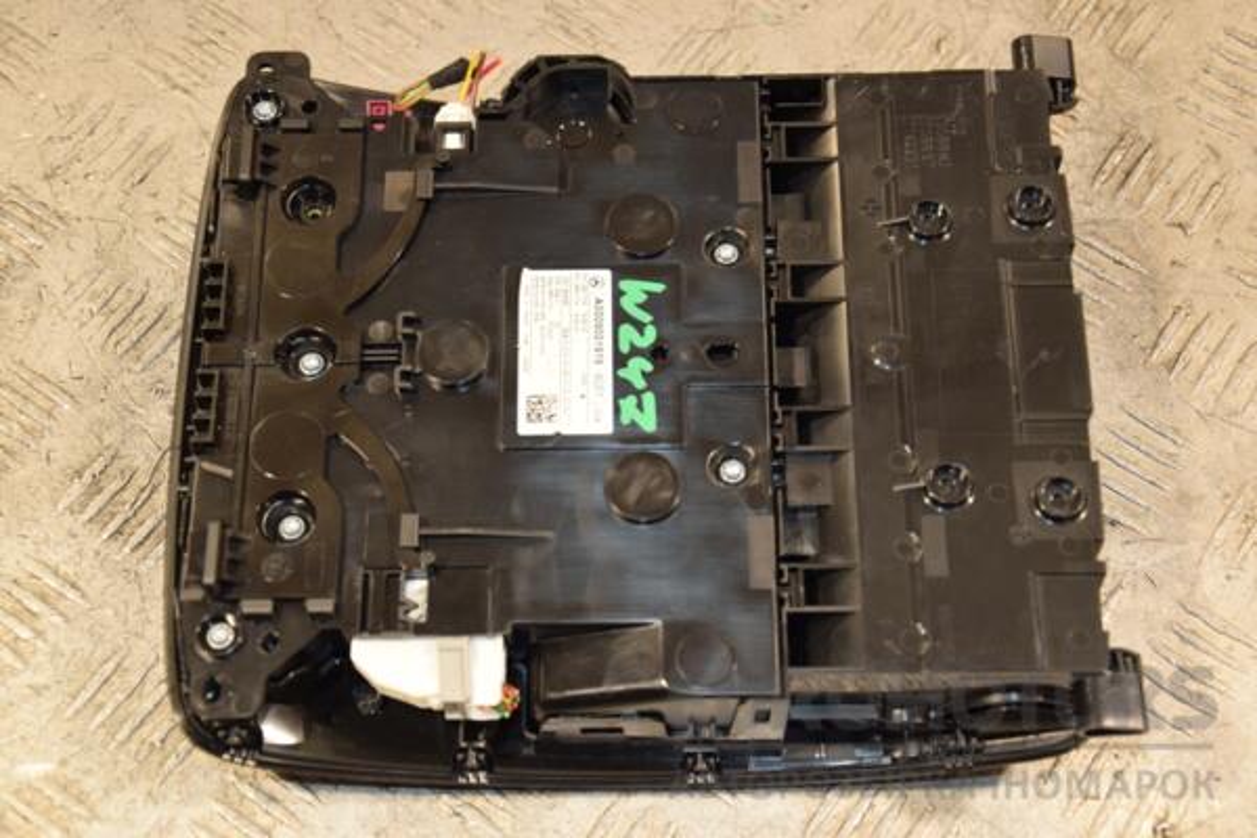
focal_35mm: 63
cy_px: 419
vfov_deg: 21.6
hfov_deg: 31.9
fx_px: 2200
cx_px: 628
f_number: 4.8
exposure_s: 1/125
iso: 800
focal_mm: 42
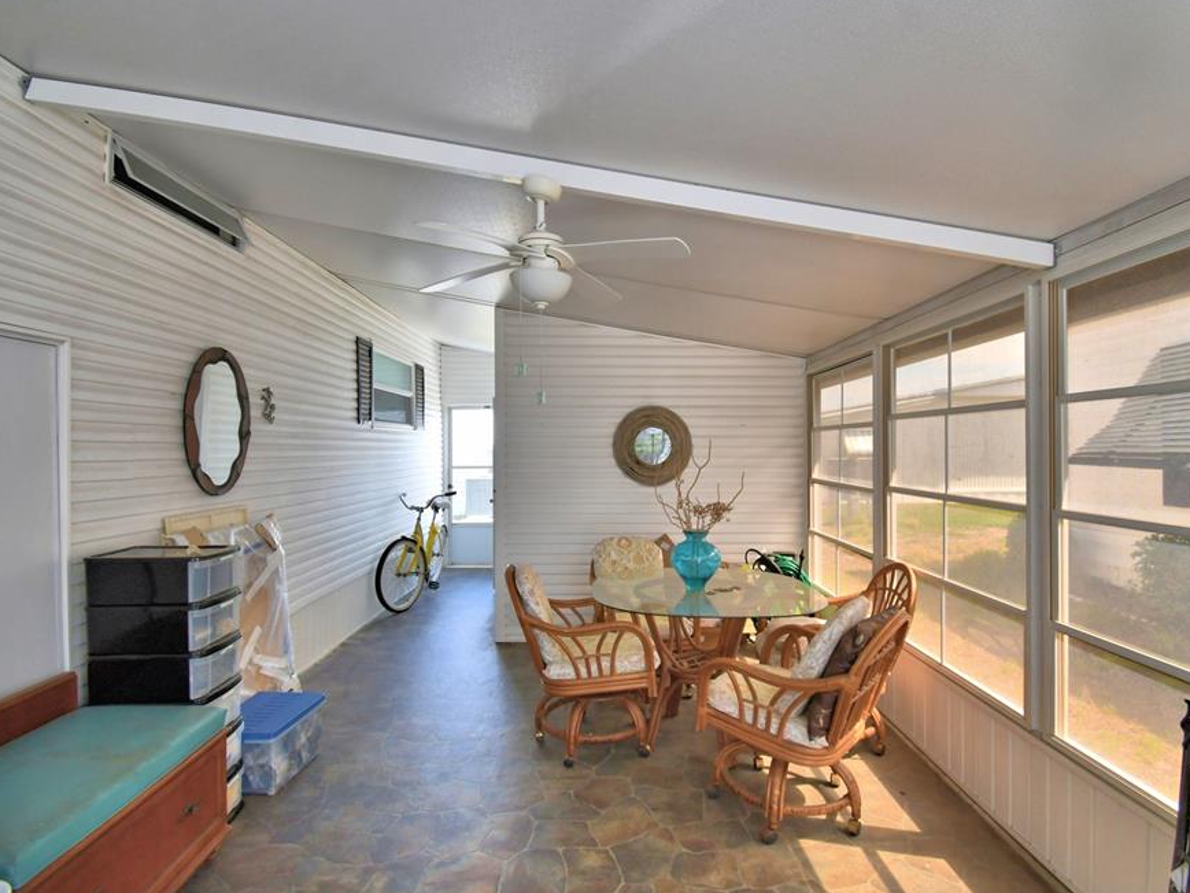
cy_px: 451
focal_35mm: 17
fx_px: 584
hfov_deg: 91.0
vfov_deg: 74.7
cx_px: 617
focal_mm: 10
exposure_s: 1/125
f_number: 4.5
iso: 220
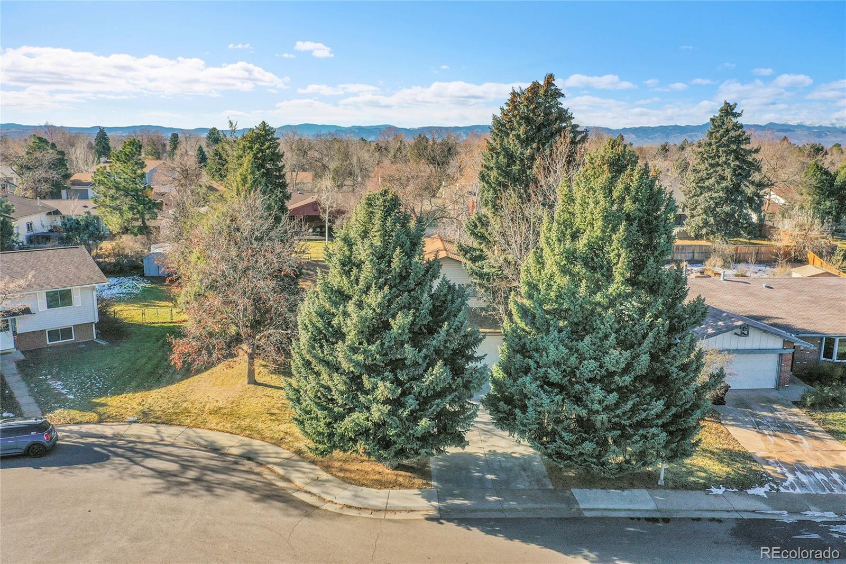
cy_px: 282
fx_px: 658
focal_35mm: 28
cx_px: 423
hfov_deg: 65.5
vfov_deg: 46.4
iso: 100
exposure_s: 1/500
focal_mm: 10.26
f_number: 6.3
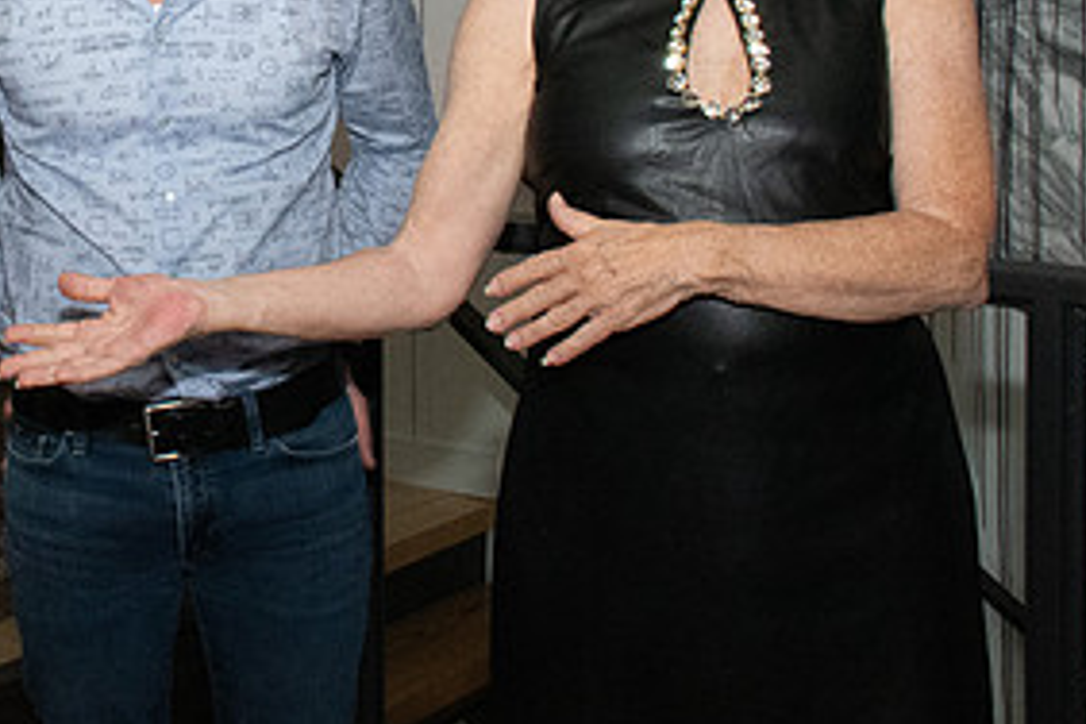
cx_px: 123
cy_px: 33
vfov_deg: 18.0
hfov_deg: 26.5
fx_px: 2232
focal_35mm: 74
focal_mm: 24
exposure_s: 1/200
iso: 5000
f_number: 14
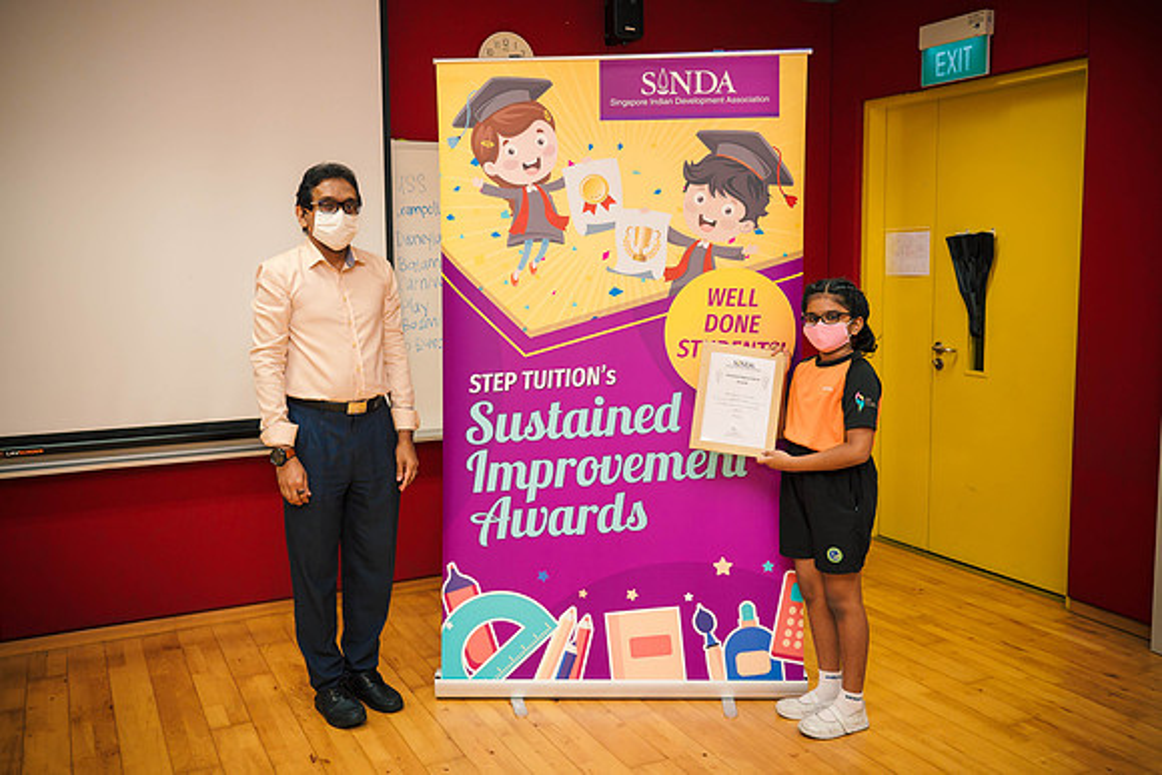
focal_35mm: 32
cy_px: 369
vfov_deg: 40.8
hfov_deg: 58.3
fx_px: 1041
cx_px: 581
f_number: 2.2
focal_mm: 15
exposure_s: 1/125
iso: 400
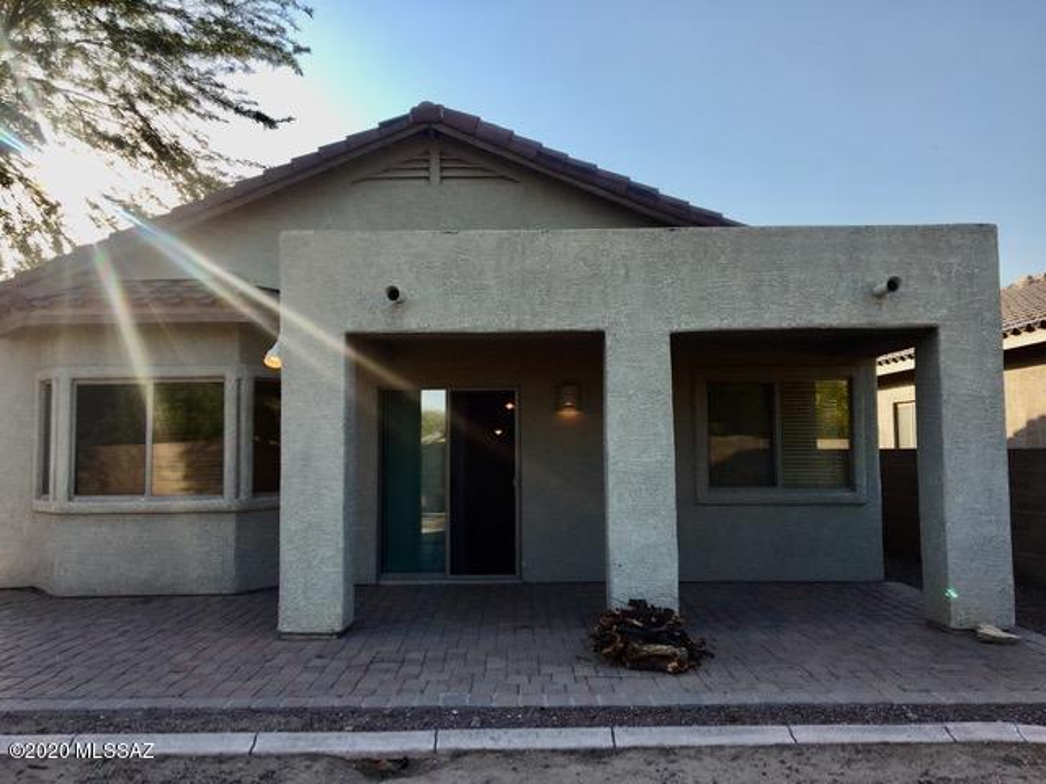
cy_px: 392
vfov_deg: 48.2
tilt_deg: +3.5
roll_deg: +0.5
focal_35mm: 29
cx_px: 523
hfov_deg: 61.7
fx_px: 876
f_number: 2.2
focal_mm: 4.15
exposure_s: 1/1221
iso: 25
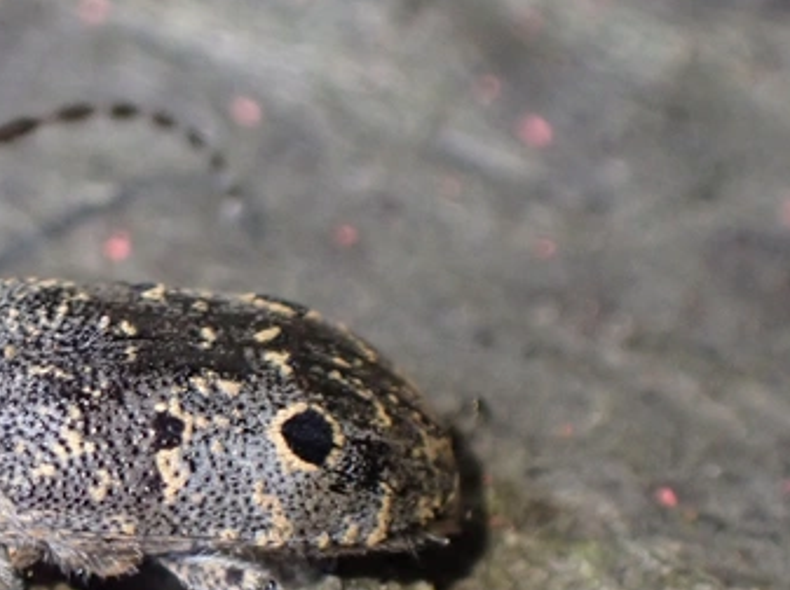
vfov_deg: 7.8
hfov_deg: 10.4
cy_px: 455
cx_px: 42
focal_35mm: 190
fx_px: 4332
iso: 500
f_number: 4.9
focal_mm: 18
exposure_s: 1/50
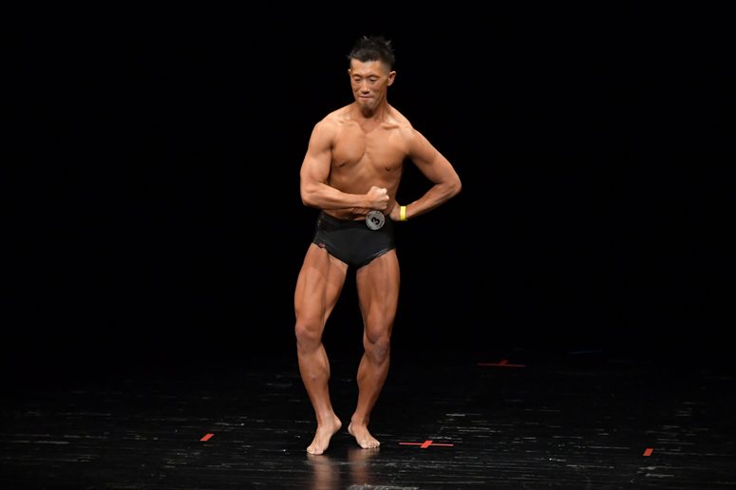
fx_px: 5824
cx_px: 368
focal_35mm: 285
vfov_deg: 4.8
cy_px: 245
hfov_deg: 7.2
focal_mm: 190
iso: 3200
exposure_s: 1/400
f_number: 5.6
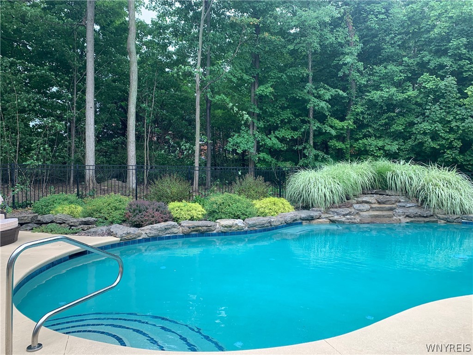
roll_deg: +0.6
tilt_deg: -1.3
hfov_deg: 67.3
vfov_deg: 53.1
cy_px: 178
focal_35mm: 26
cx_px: 236
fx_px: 355
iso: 25
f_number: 1.8
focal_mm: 4.25
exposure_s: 1/152
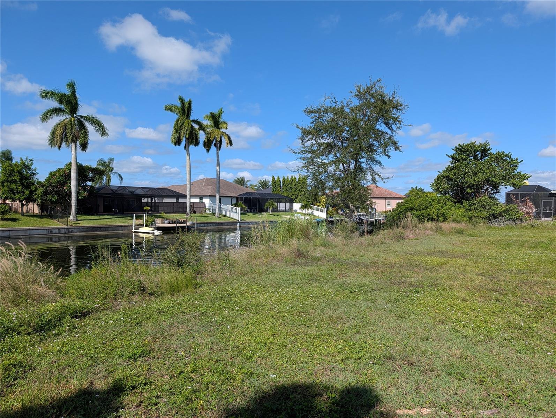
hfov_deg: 71.5
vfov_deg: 56.9
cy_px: 209
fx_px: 386
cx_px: 278
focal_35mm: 24
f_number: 1.68
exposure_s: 1/1361
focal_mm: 6.9
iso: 20
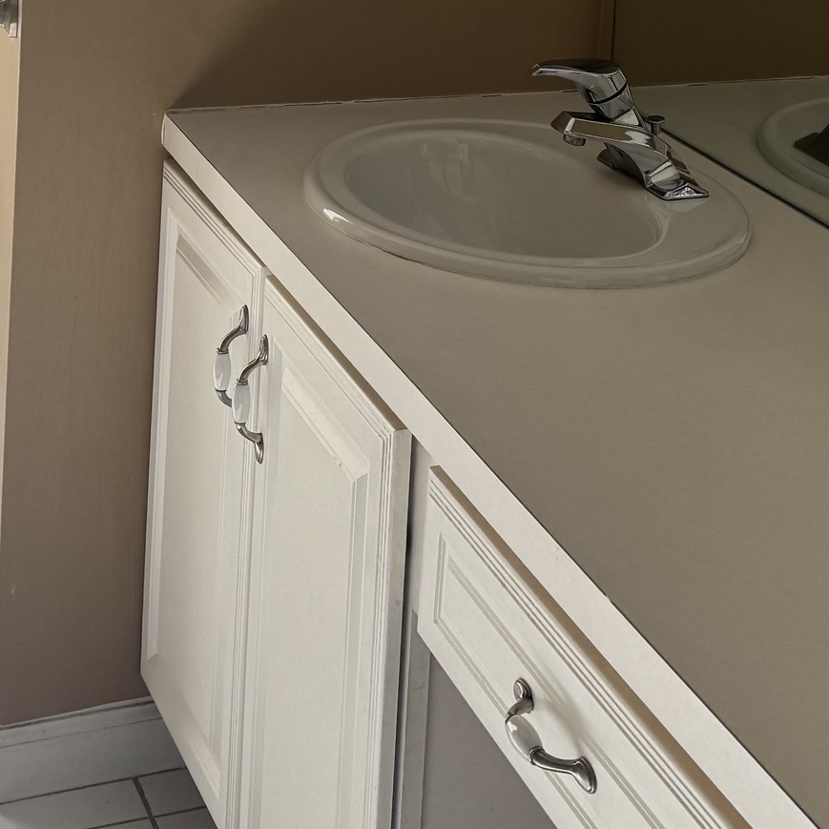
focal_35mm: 75
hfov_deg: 23.1
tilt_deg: -7.7
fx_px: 2032
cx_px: 415
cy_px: -189
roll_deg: -2.9
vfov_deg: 21.3
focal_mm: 6.76
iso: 80
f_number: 1.78
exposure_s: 1/385
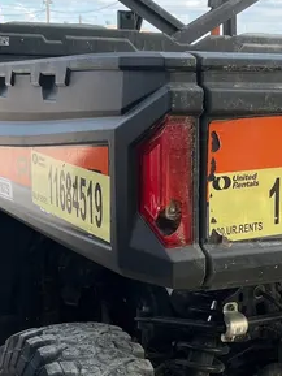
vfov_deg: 29.4
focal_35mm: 66
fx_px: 716
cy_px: 210
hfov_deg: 22.2
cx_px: 164
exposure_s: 1/737
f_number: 1.6
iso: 50
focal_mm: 5.1
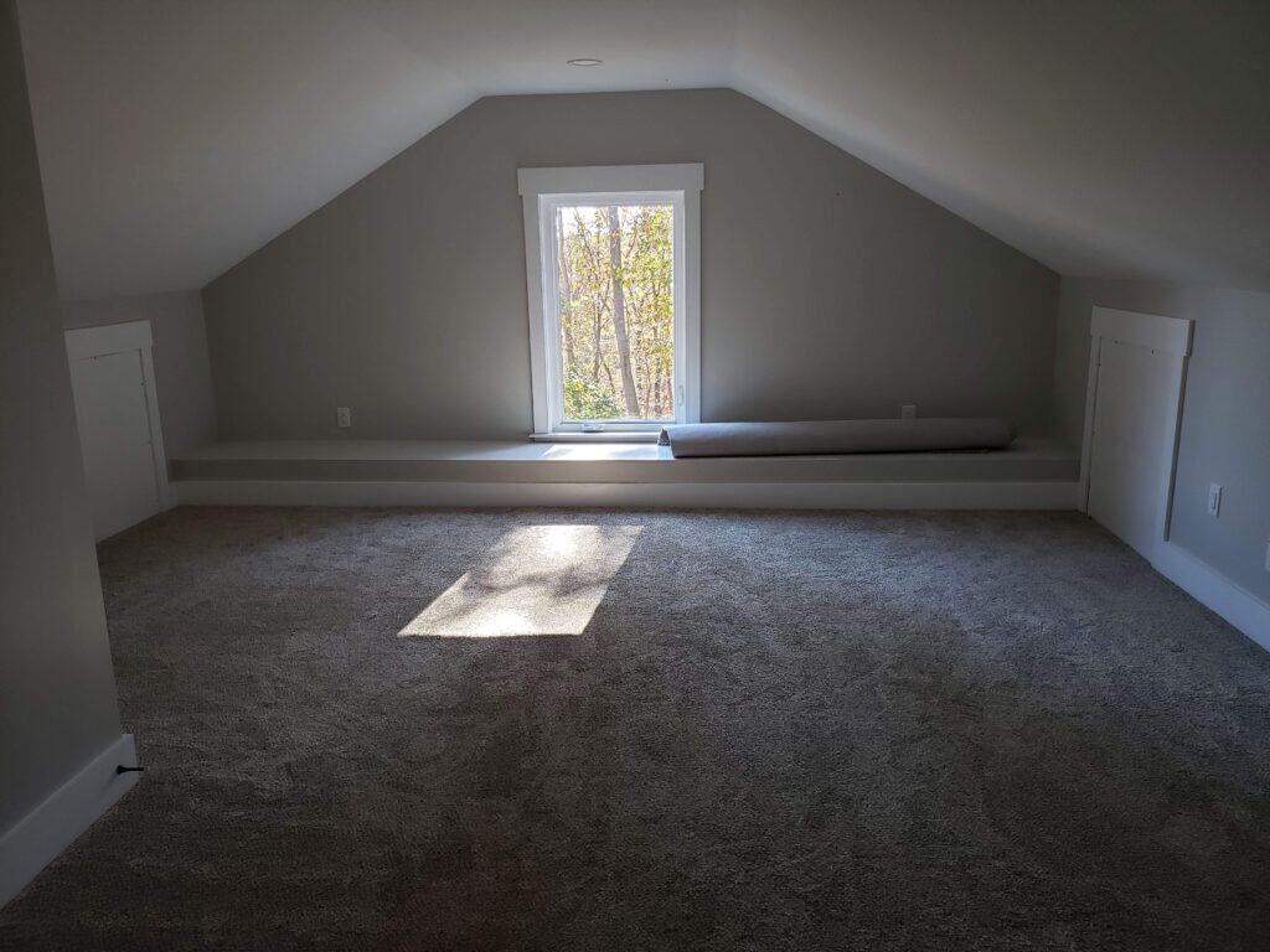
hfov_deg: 67.3
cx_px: 635
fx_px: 954
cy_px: 476
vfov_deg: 53.1
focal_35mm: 26
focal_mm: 4.3
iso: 80
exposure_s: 1/60
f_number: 1.5
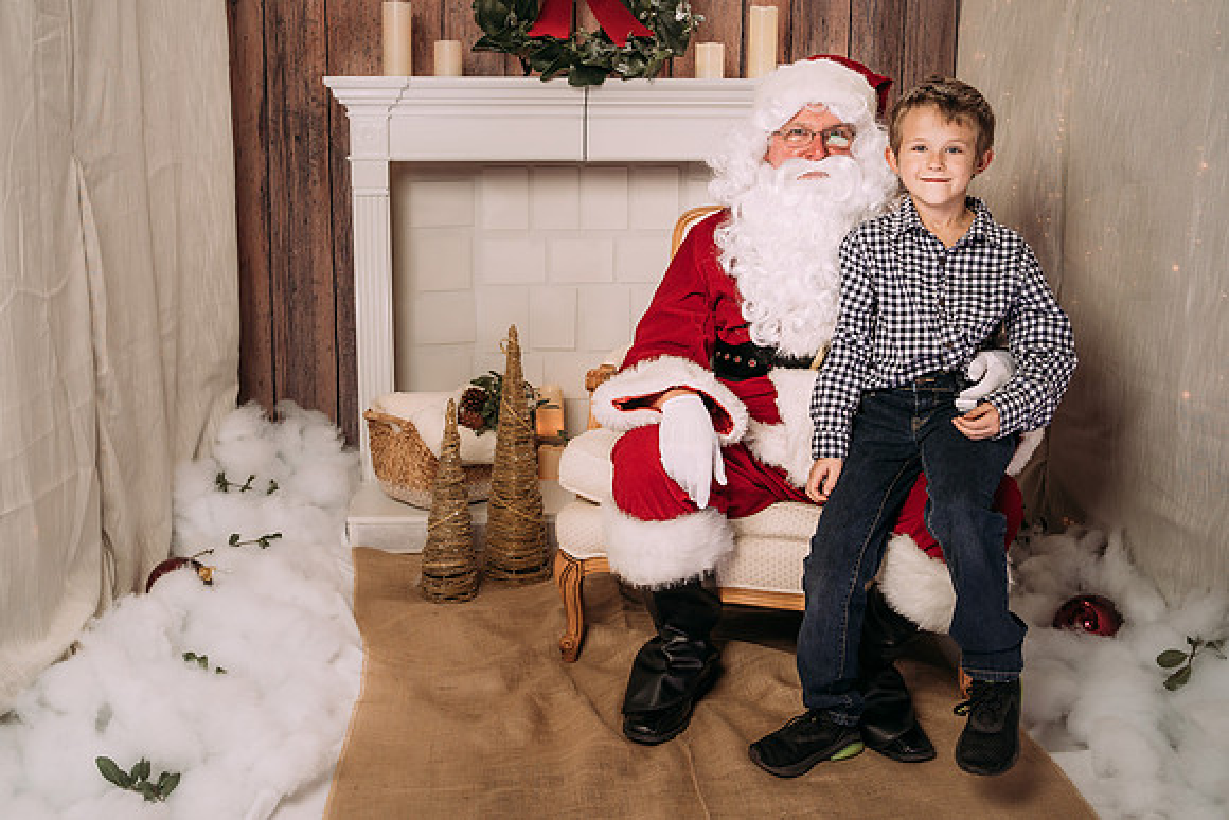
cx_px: 582
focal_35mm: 39
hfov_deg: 49.5
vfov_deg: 34.2
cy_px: 365
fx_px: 1333
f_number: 5.6
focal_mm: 35
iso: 100
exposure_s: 1/100
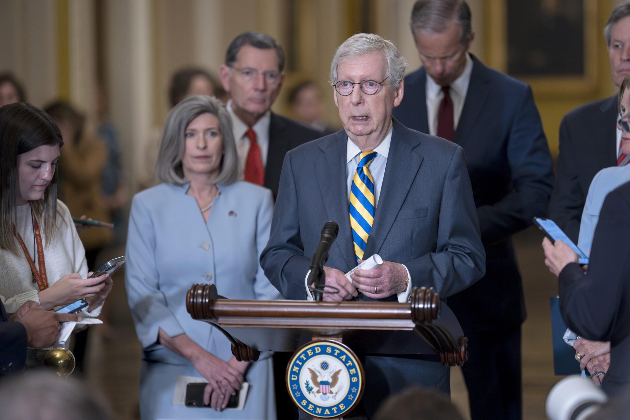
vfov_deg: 10.2
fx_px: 2362
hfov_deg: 15.2
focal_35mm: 135
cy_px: 210
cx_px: 315
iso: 3200
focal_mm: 135
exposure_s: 1/640
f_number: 1.8
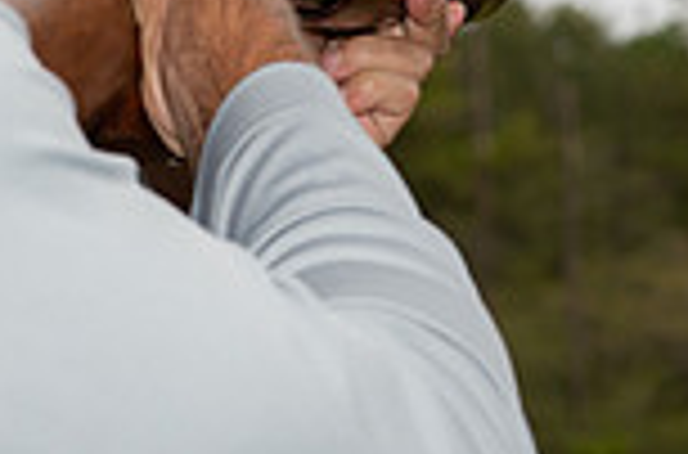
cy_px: -283
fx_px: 4782
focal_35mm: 251
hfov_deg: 8.2
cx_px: 562
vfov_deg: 5.4
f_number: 7.1
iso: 320
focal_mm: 66
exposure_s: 1/160
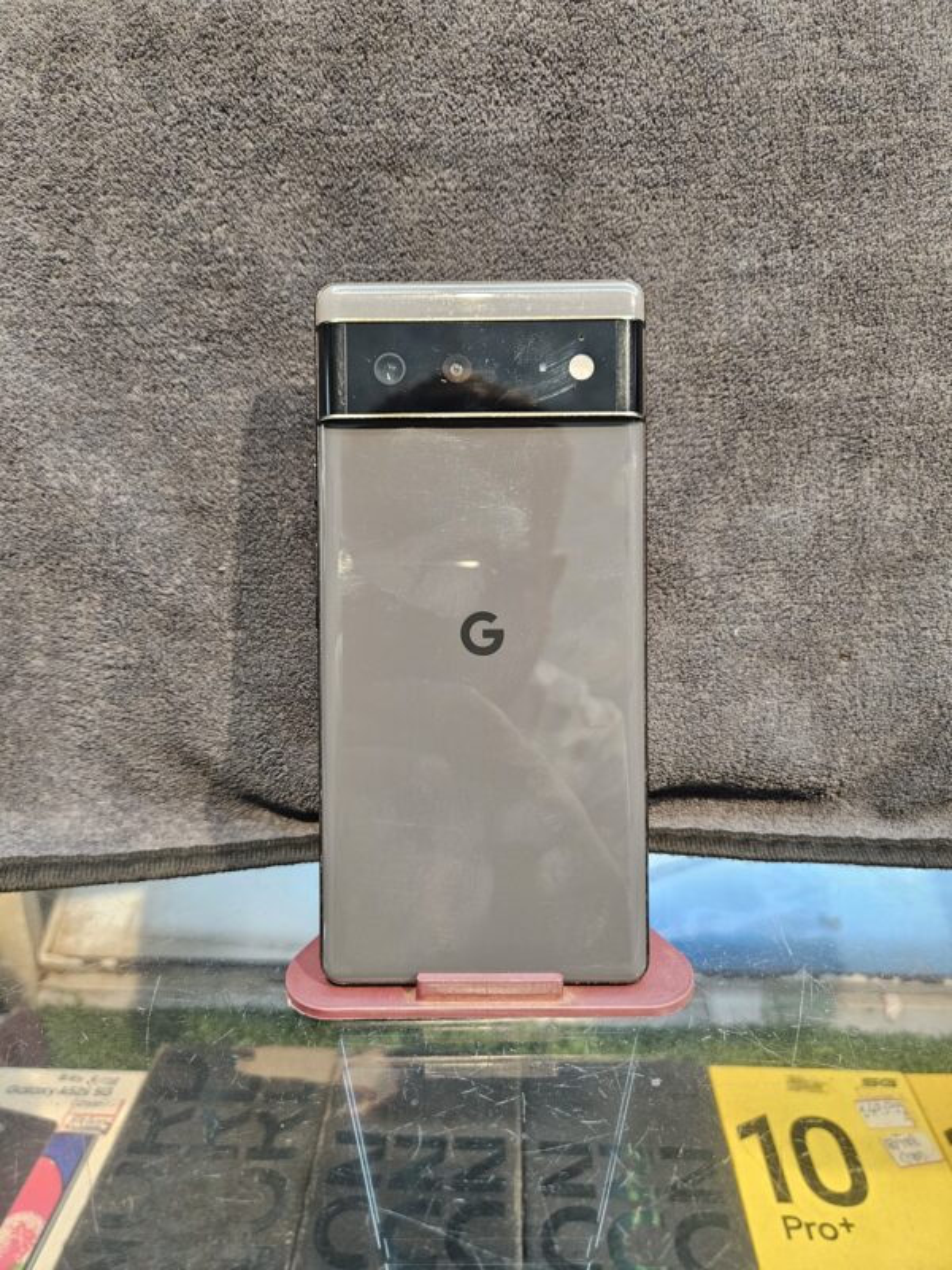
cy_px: 635
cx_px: 476
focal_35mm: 23
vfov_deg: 73.9
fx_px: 843
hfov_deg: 58.9
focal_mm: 5.4
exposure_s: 1/100
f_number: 1.8
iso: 500
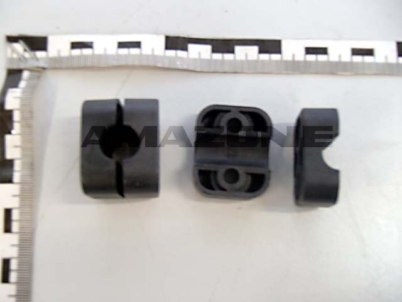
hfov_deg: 41.2
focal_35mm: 46
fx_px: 534
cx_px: 201
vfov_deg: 31.5
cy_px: 151
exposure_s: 1/10
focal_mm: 8.25
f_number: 4.9
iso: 400
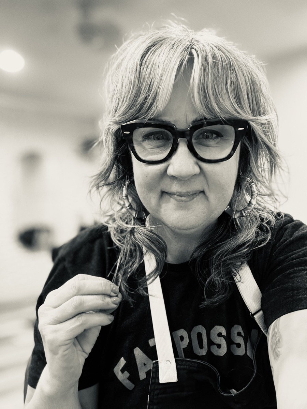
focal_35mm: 30
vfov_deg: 60.0
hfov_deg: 46.8
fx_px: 355
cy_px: 204
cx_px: 154
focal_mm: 2.69
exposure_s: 1/30
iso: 400
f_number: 1.9
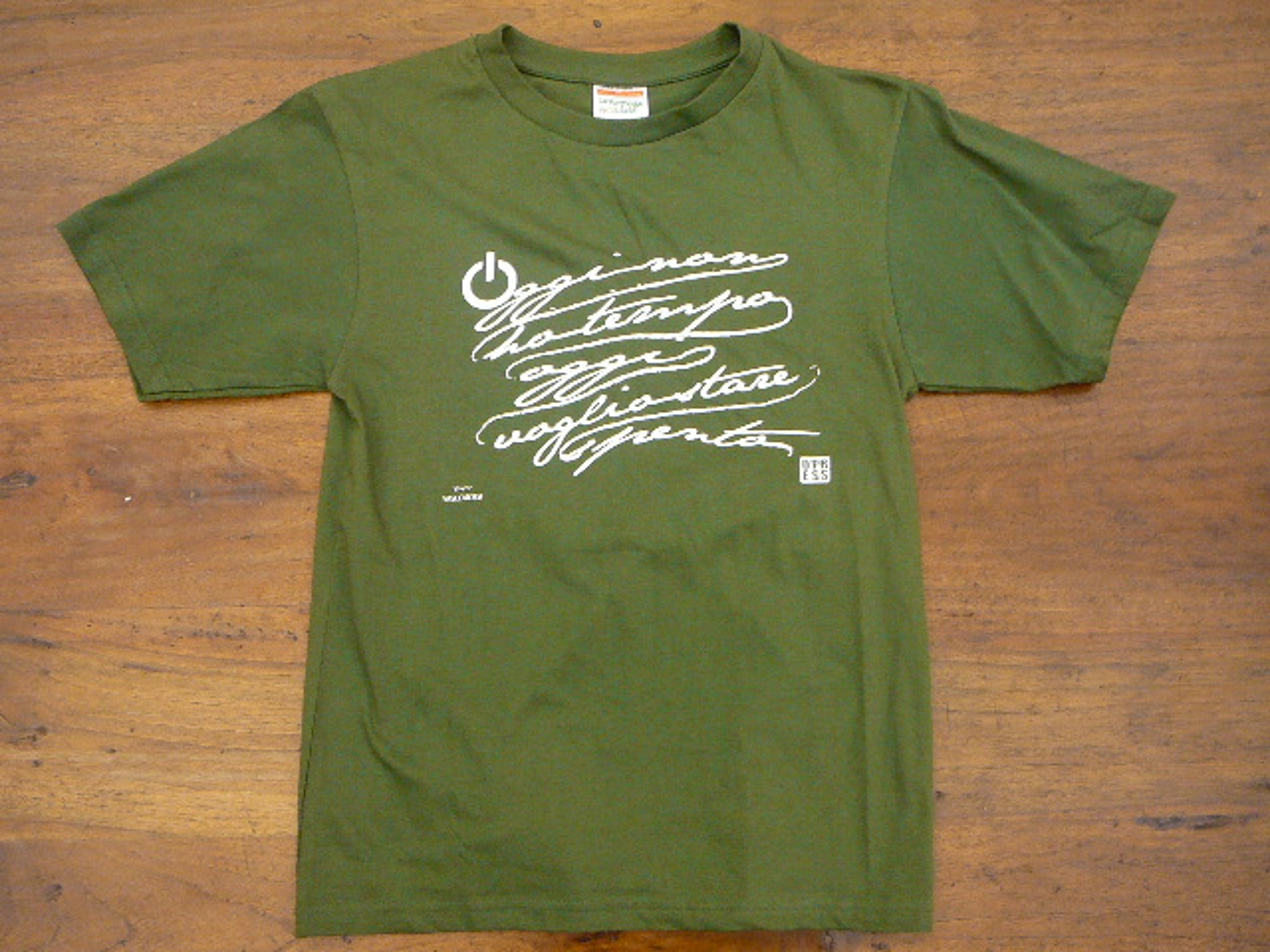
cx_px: 635
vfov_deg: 40.7
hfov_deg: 52.6
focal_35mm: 35
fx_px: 1284
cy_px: 476
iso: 200
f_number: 2.8
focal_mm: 5.2
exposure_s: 1/8
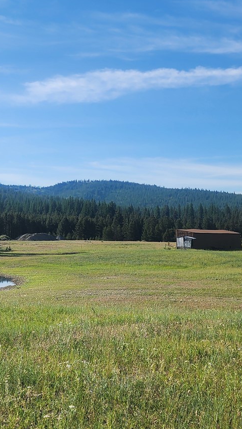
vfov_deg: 34.9
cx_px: 27
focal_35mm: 60
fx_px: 684
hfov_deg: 19.7
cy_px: 211
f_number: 1.8
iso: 12
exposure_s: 1/1406
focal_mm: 6.4
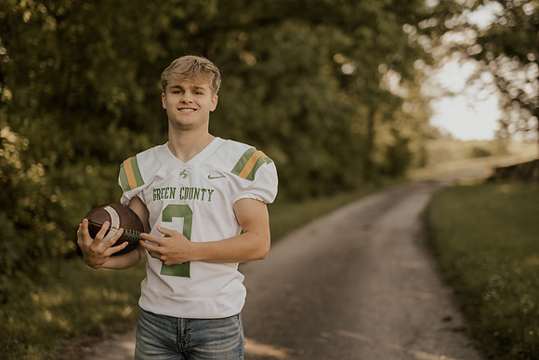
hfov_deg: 39.6
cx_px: 270
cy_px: 180
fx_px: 749
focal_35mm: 50
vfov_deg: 27.0
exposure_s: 1/640
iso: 100
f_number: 1.8
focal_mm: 50
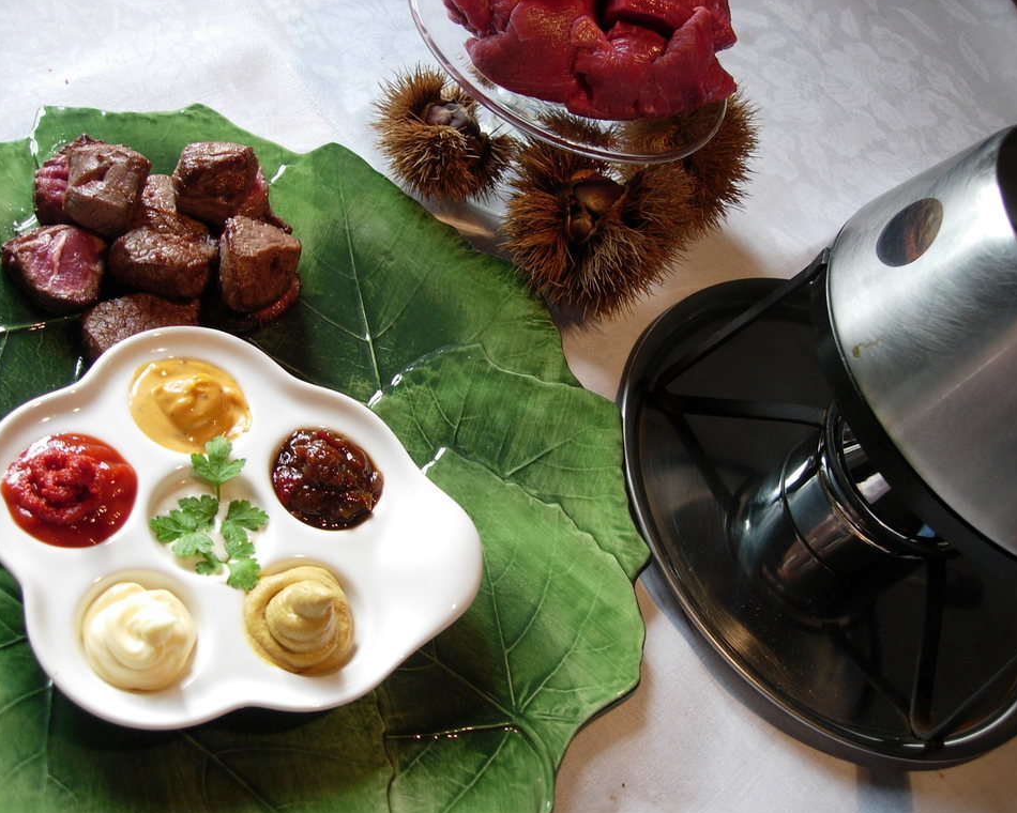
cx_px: 492
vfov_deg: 37.3
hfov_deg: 45.8
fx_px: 1204
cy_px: 408
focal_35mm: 40
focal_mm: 7.8
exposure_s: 1/53.8
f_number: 2.8
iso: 79
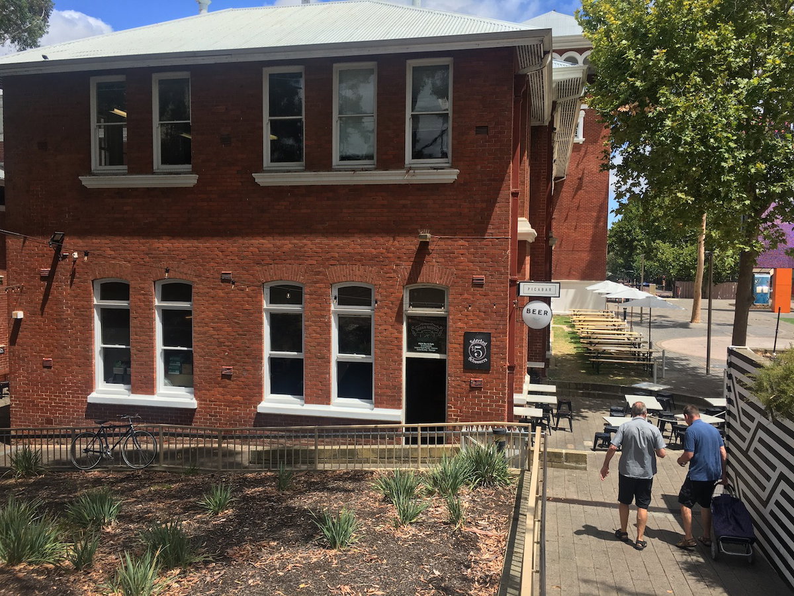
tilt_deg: -3.5
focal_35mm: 29
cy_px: 298
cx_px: 397
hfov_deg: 61.7
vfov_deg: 48.2
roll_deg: -0.9
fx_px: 665
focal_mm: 4.15
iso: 25
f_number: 2.2
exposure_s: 1/1399
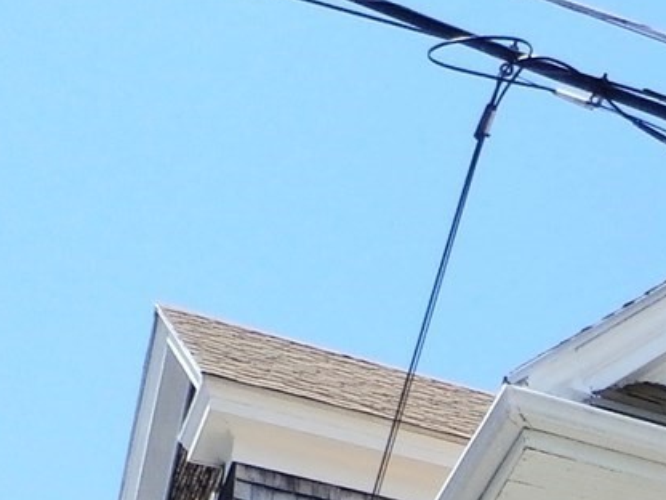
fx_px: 2366
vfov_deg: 10.5
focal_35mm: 123
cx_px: 981
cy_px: 1183
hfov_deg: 14.9
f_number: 3
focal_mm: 4.5
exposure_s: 1/800
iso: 100
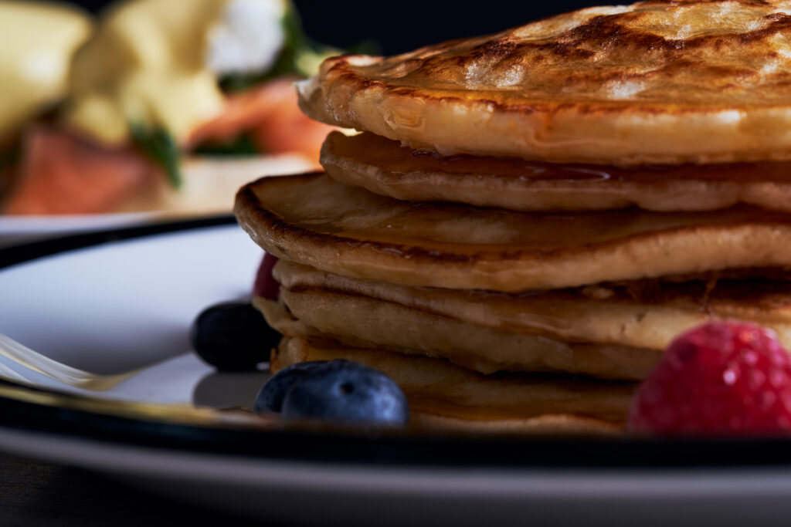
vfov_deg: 15.2
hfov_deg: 22.6
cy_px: 264
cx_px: 396
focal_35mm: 90
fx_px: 1978
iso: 80
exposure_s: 1/160
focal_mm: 60
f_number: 8
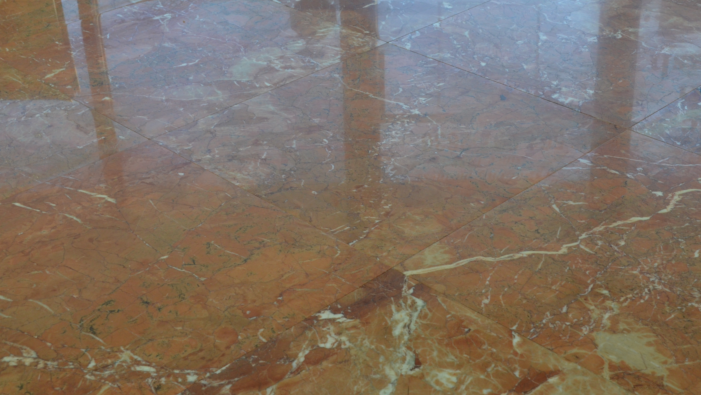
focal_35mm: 61
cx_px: 419
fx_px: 1134
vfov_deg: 19.7
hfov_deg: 34.2
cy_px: 143
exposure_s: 1/60
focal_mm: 30
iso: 720
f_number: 8
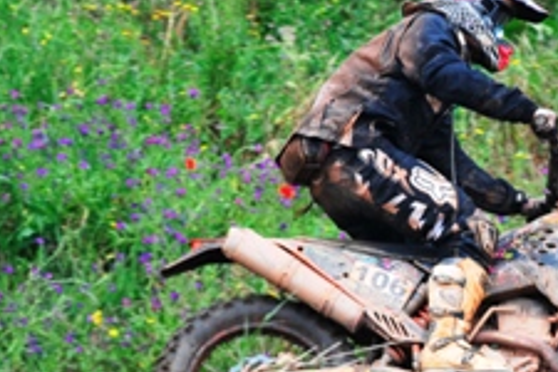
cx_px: 551
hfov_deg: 3.4
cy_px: 227
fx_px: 9284
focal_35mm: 599
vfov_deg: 2.3
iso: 400
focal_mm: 200
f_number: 4
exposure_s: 1/640
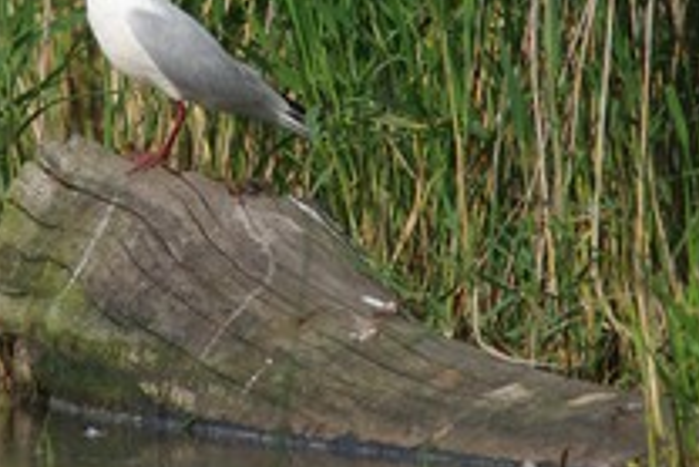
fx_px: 45990
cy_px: 24
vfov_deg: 0.6
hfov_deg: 0.9
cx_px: 128
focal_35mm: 2367
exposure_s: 1/350
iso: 200
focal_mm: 800
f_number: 8
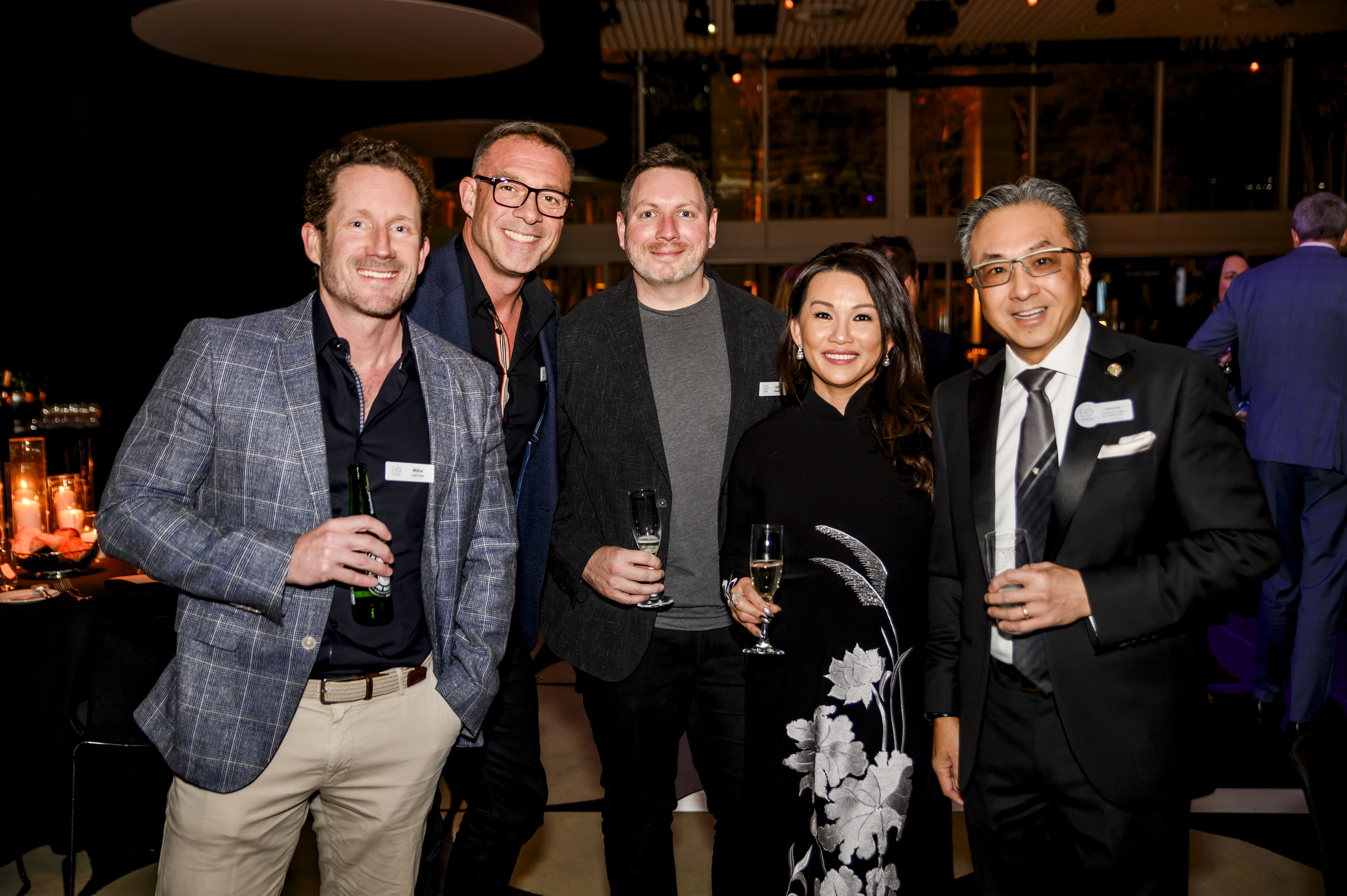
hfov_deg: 53.2
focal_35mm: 36
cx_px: 674
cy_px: 448
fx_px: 1346
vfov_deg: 36.8
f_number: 2.8
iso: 1000
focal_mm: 36
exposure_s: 1/200
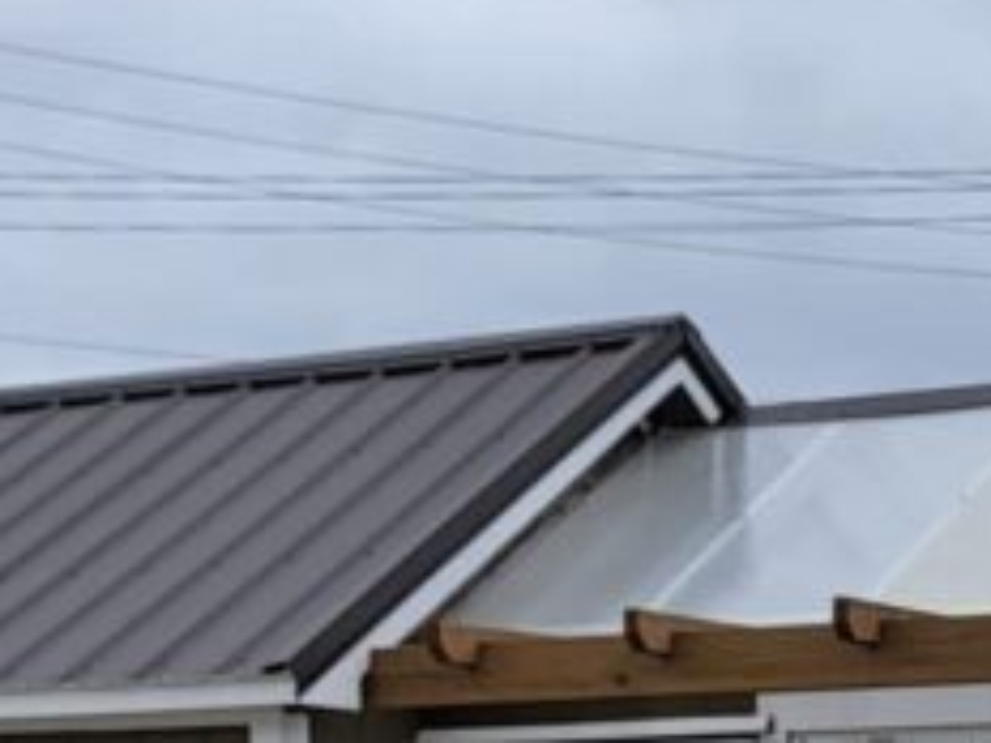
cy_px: 1072
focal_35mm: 124
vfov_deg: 11.5
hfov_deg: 15.9
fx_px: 3550
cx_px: 641
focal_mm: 6.7
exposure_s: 1/470
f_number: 1.8
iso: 16
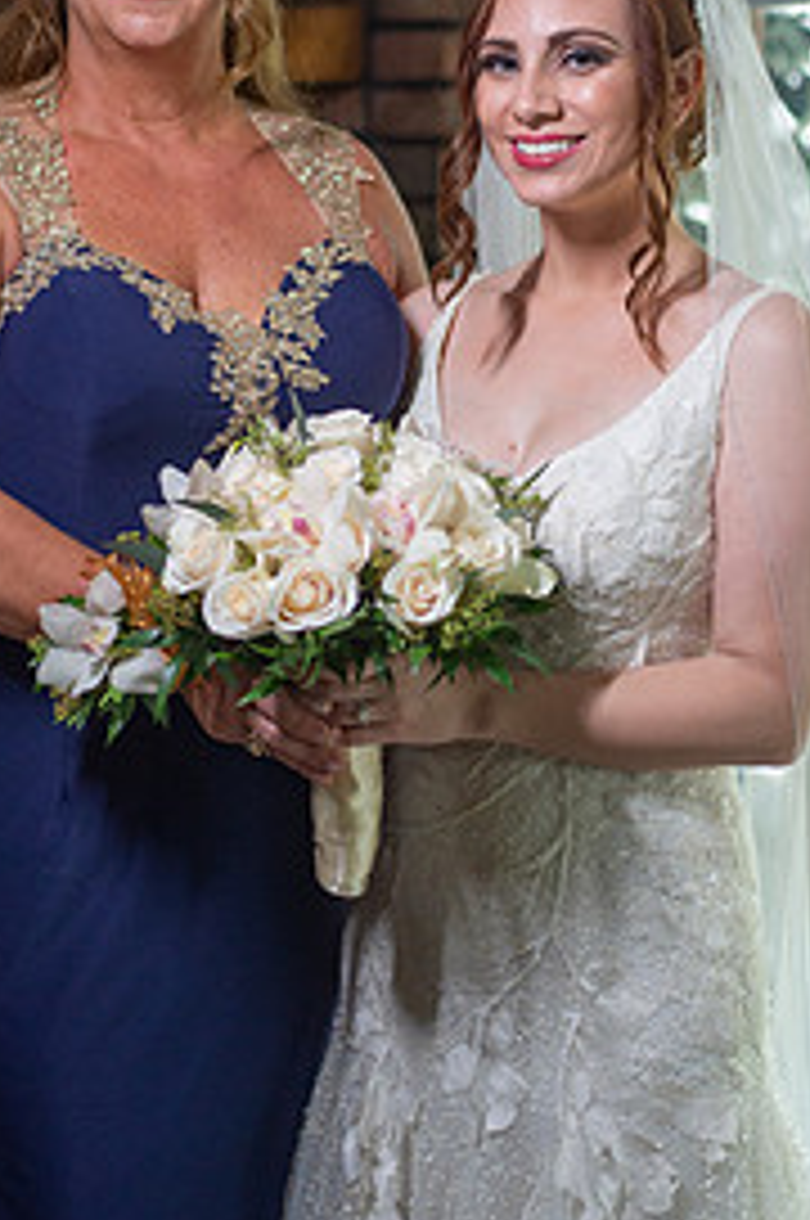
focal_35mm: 83
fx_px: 2808
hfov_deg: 16.4
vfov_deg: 24.5
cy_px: 554
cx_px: 349
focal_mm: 50
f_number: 2.5
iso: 1000
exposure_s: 1/320
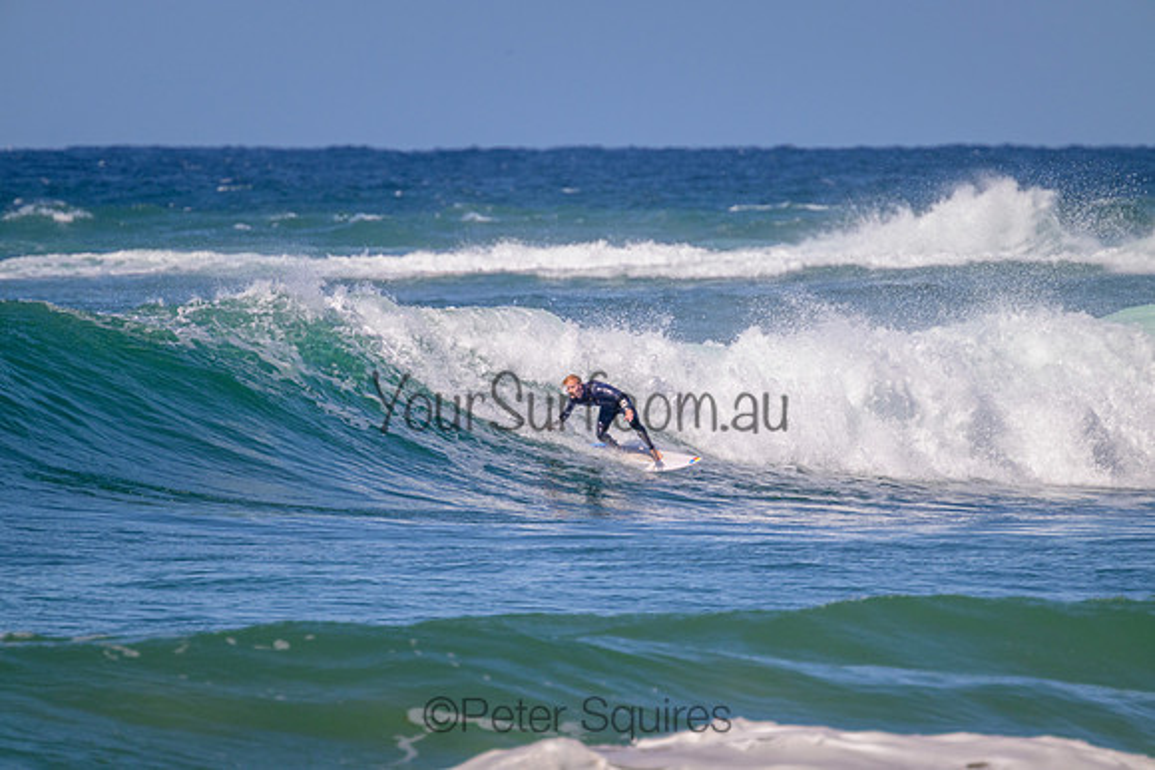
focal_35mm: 800
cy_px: 385
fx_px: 25671
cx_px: 578
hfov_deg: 2.6
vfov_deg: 1.7
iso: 800
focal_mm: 800
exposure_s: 1/2000
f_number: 11
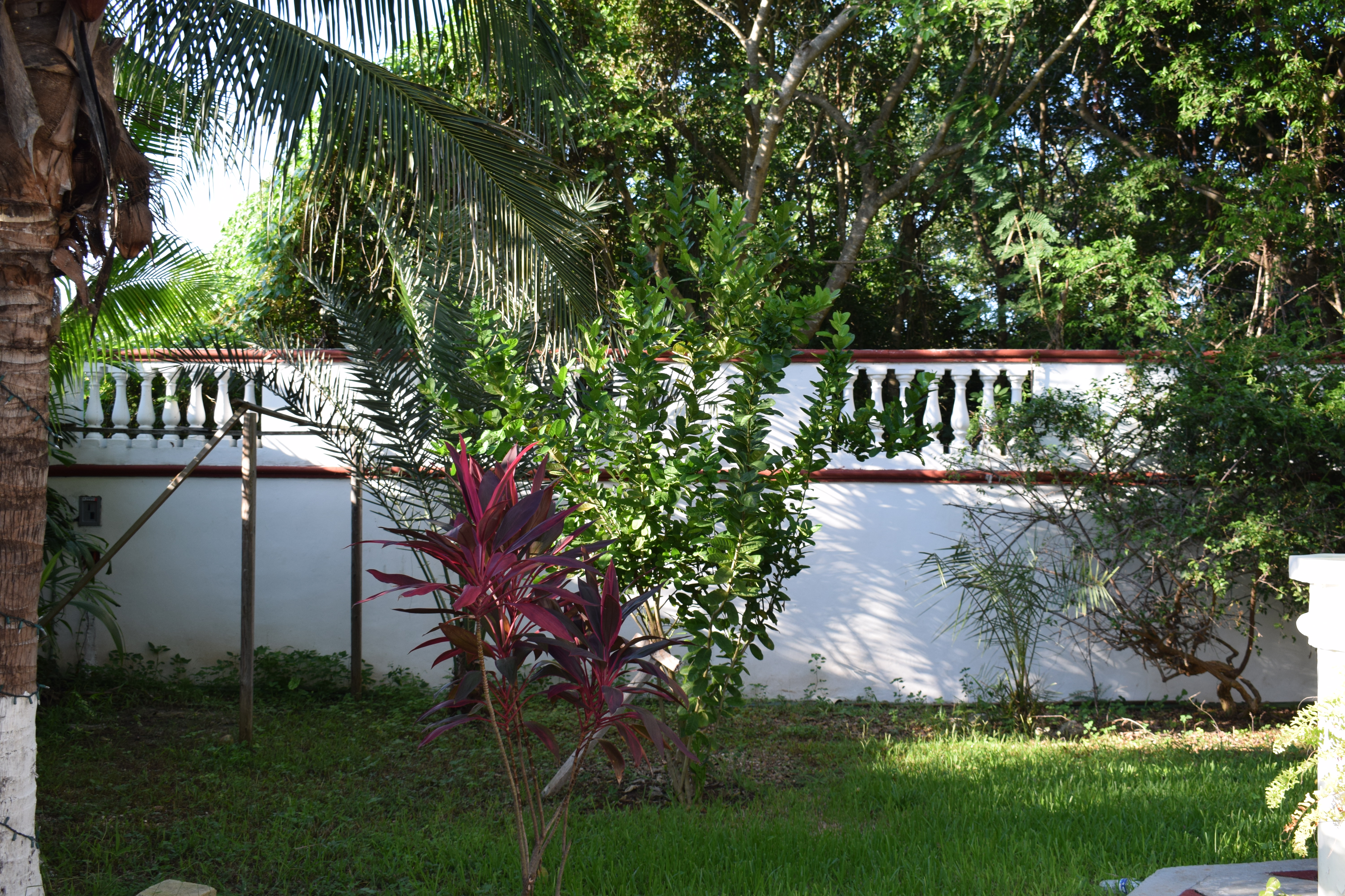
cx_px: 672
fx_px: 1513
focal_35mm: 40
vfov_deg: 33.0
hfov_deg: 47.9
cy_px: 448
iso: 400
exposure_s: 1/160
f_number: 6.3
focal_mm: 27
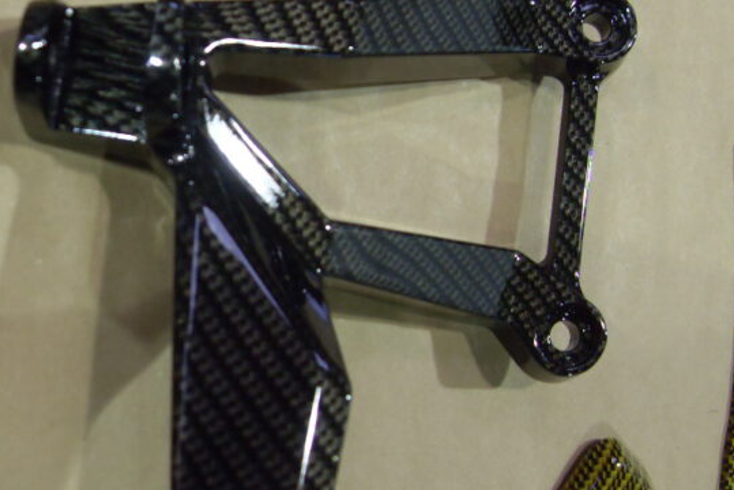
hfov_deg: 36.8
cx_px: 325
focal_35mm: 54
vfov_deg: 25.1
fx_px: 1102
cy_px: 256
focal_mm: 6.3
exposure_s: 1/30
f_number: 2.8
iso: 200
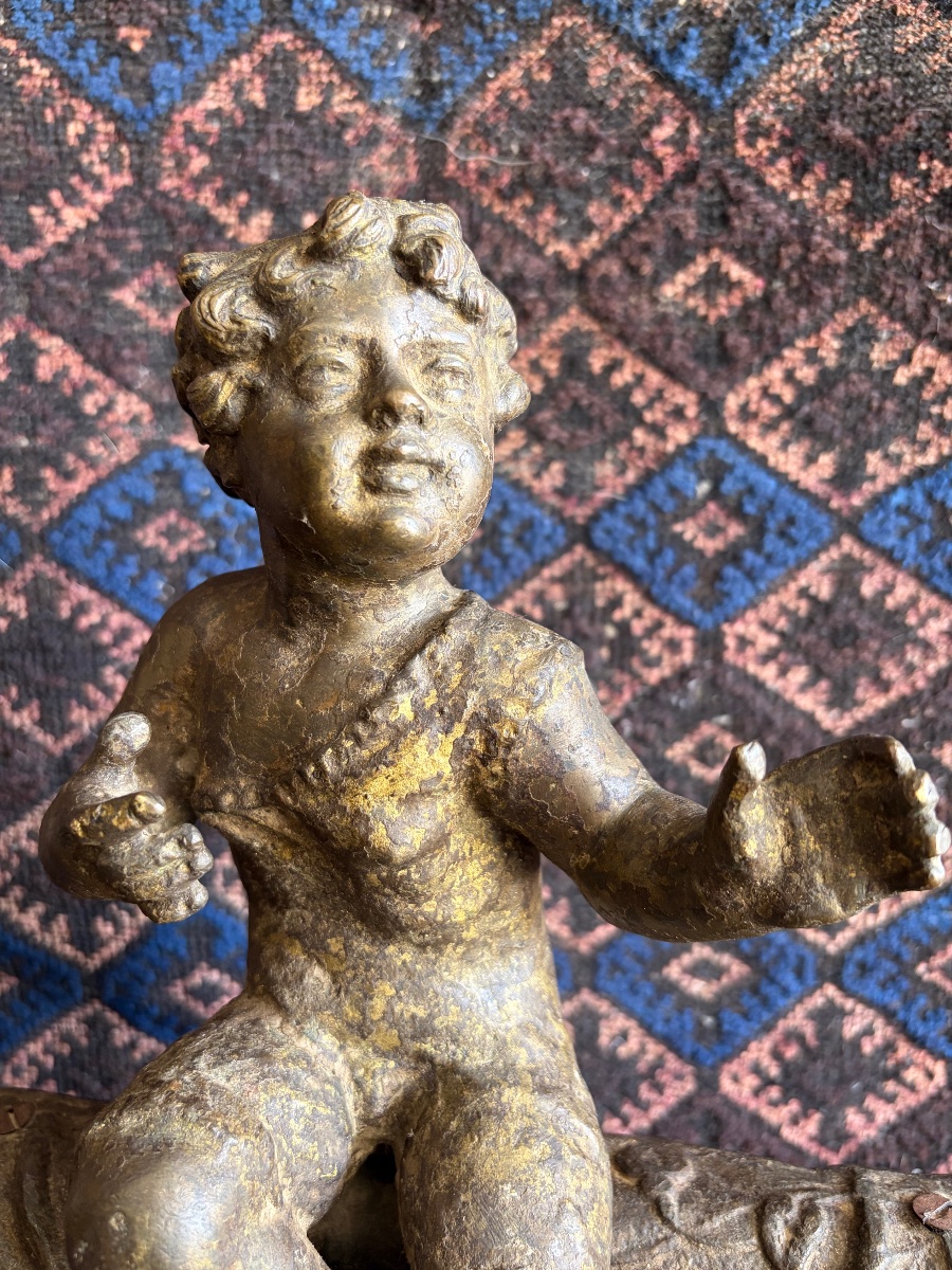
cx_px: 476
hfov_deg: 53.1
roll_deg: +2.2
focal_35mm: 26
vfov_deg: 67.3
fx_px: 953
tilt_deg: -16.2
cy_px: 635
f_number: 1.6
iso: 200
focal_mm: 5.96
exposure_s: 1/60
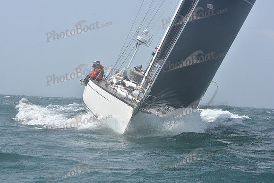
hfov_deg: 20.4
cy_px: 92
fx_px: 761
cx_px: 137
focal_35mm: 100
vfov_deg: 13.7
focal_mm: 100
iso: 320
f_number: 13
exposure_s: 1/800
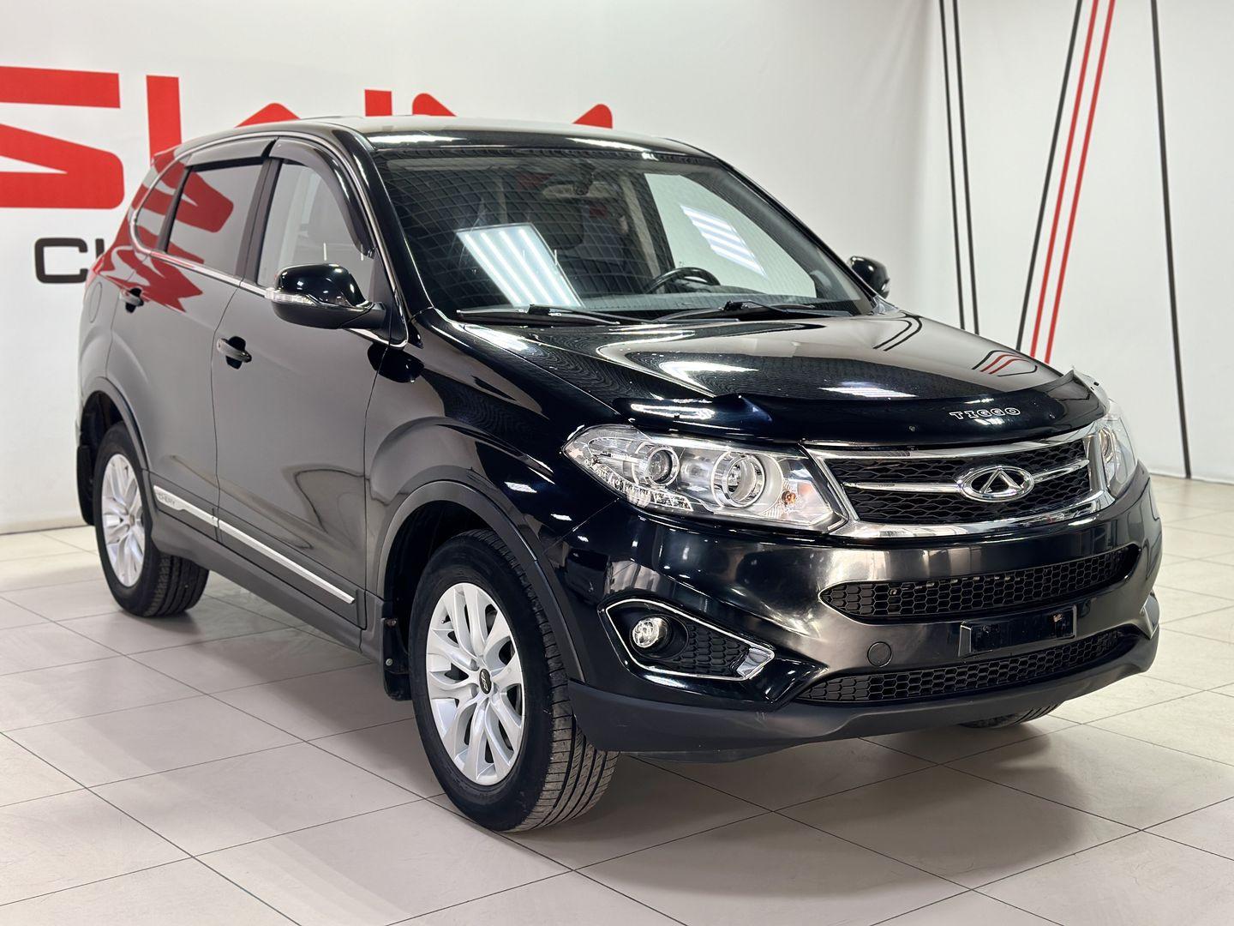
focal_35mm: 48
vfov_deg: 30.3
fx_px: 1711
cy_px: 463
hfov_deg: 39.7
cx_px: 617
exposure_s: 1/100
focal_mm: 6.86
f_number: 1.78
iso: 125
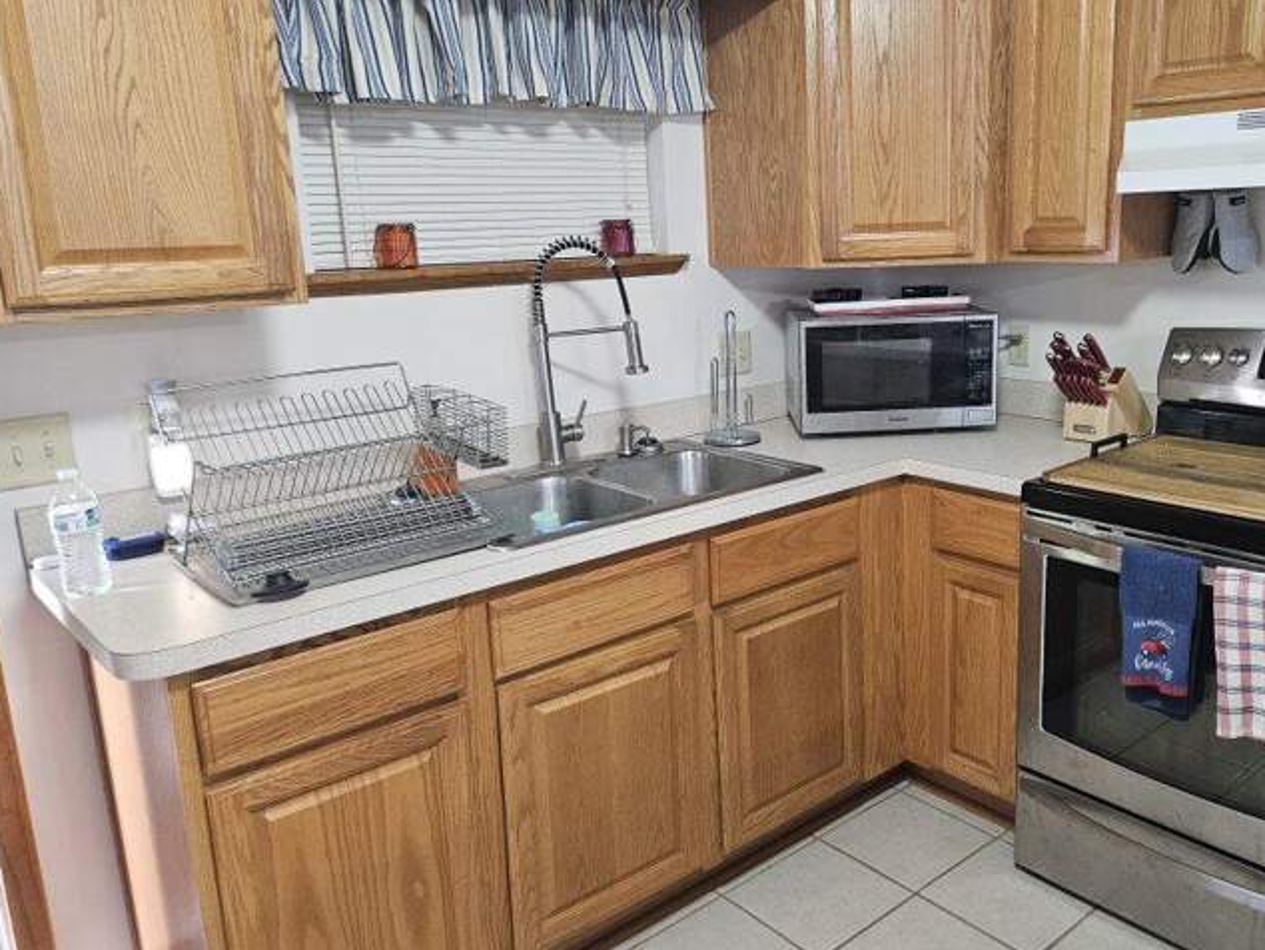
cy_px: 435
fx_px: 1060
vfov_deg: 48.2
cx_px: 790
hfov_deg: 60.8
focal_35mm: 29
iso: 640
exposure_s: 1/60.2
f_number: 1.8
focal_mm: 5.4
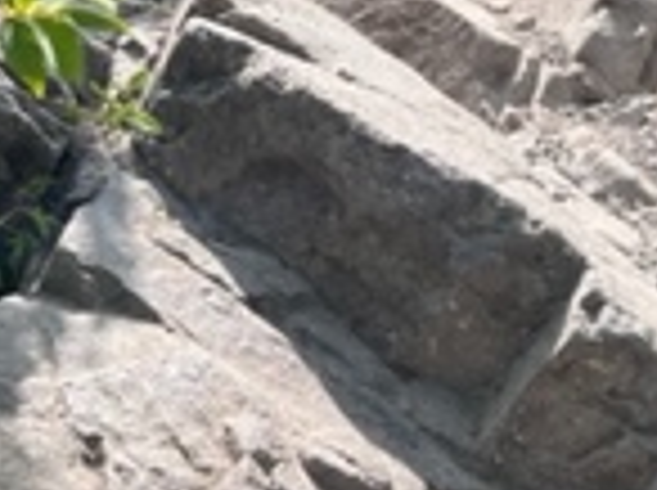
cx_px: 279
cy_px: -247
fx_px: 2160
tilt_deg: +9.9
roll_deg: -3.4
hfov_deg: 17.3
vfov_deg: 12.3
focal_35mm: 114
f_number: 1.6
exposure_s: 1/1600
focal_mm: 5.1
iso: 50
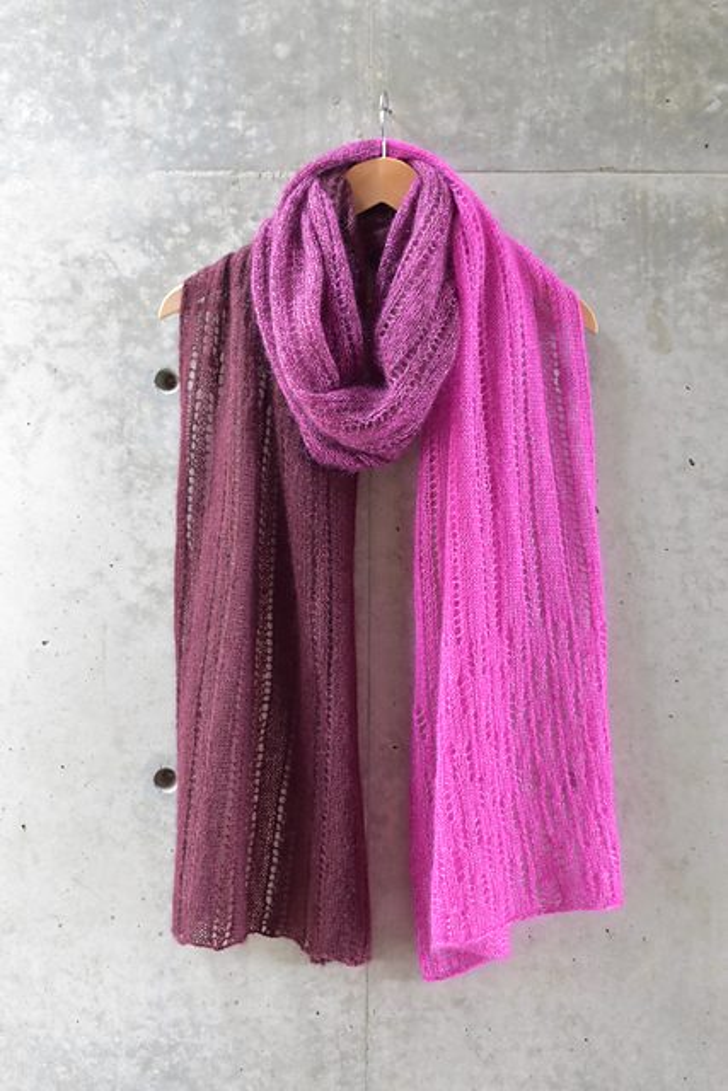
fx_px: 1592
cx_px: 364
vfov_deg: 37.8
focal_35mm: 52
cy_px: 546
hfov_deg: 25.8
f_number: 2.8
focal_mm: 35
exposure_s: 1/60
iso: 560
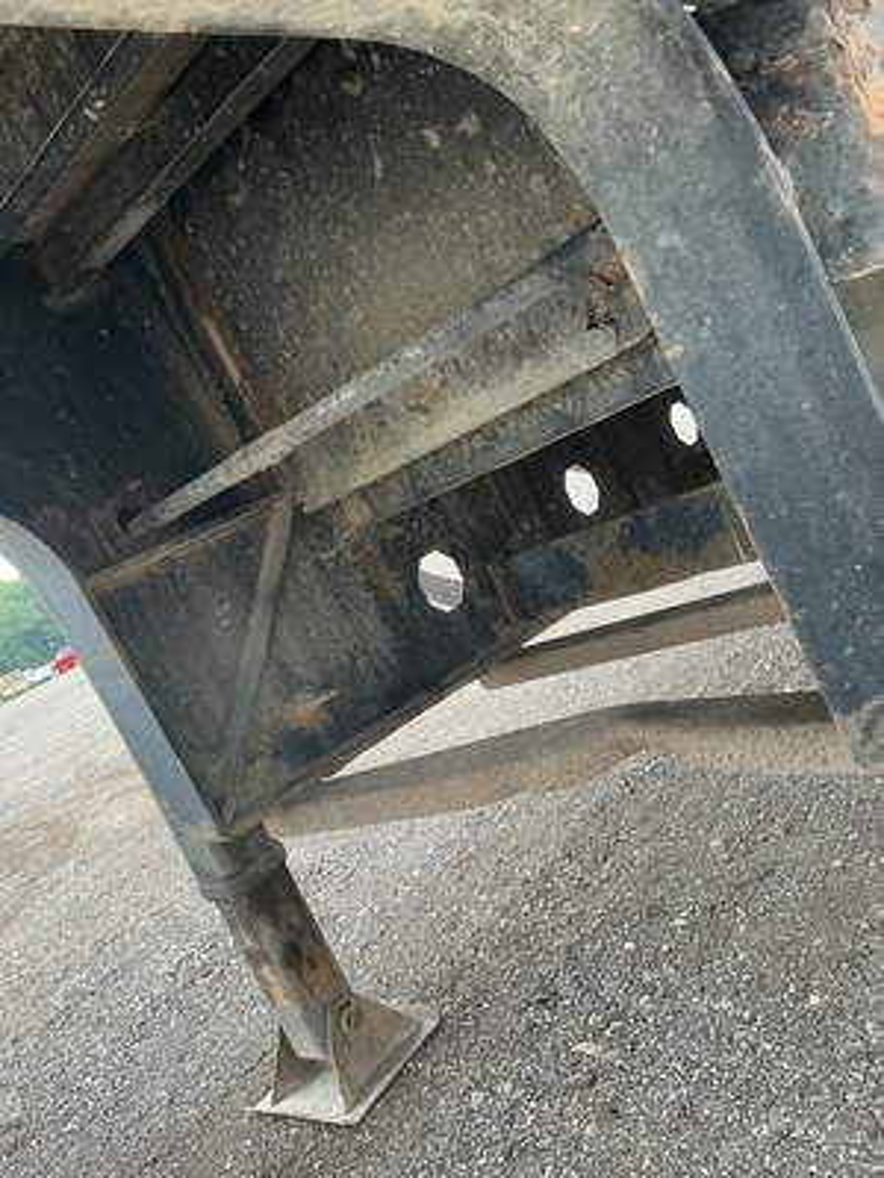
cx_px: 442
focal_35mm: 28
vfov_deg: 63.4
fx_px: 953
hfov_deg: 49.7
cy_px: 589
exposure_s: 1/122
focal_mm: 3
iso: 32
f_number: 1.8
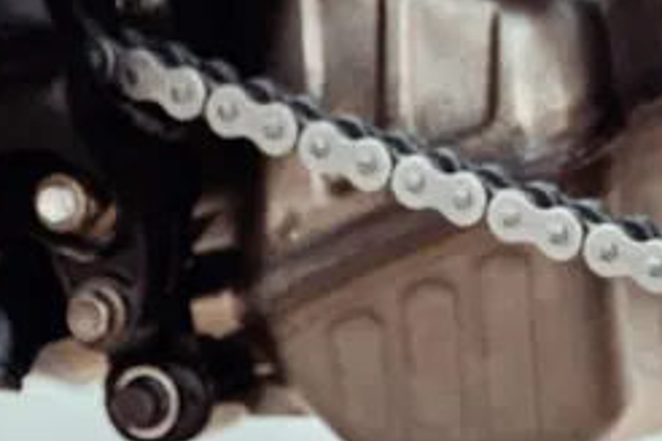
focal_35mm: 341
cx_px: 934
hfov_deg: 6.0
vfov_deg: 4.0
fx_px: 6270
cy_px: -282
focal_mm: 70
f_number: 4.5
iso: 64
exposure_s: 1/160
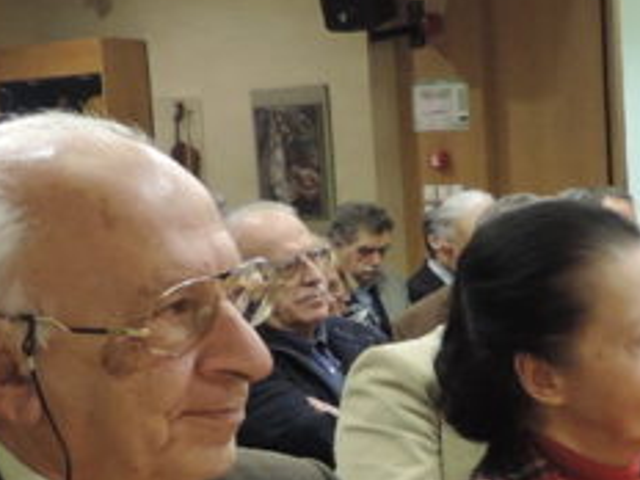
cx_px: 888
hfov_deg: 17.2
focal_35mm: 106
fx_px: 1960
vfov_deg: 13.8
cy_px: 486
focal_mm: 4.3
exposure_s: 1/13
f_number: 3
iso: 400
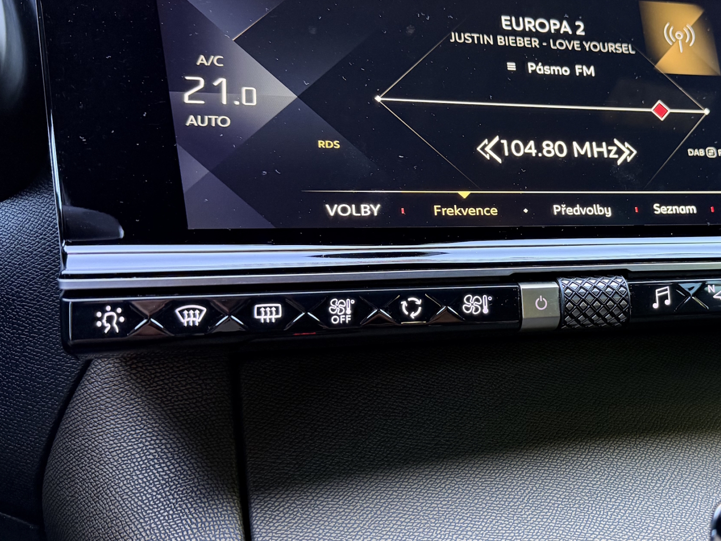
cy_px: 245
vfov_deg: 35.1
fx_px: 854
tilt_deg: -1.2
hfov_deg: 43.6
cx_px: 576
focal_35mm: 41
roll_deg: +0.1
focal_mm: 6.76
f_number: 1.78
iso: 320
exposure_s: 1/60
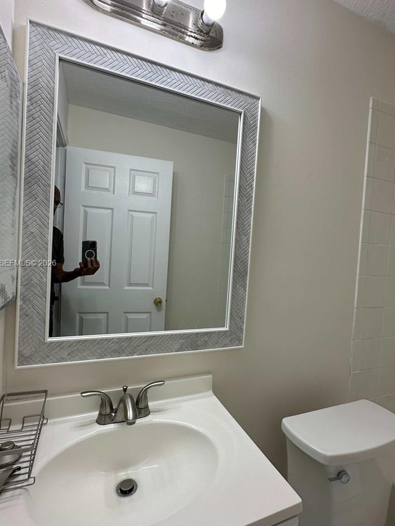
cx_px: 206
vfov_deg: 87.7
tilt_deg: -1.1
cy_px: 264
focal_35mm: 18
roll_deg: -4.6
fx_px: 274
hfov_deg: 71.6
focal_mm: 2.22
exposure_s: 1/146
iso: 40
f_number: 2.2
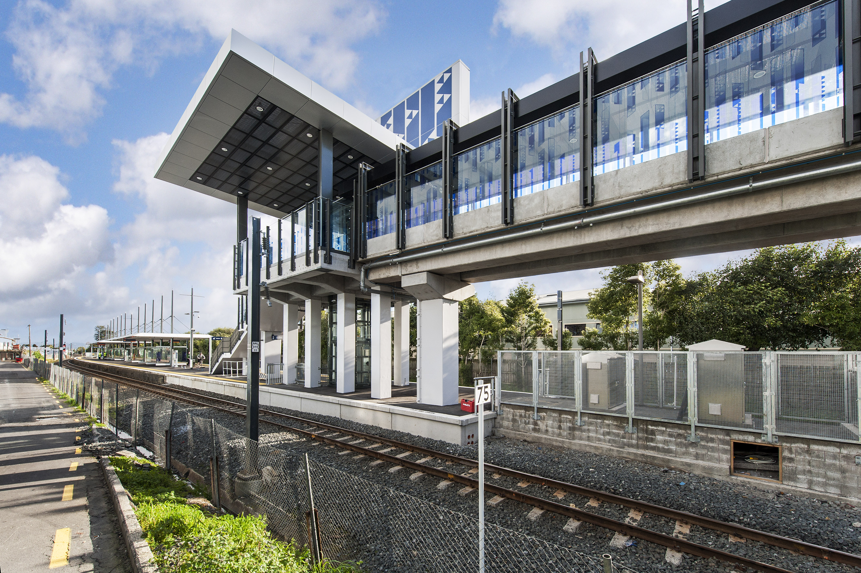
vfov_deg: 81.1
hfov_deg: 104.3
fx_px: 335
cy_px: 286
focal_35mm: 14
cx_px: 430
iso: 400
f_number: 11
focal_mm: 14
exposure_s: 1/400
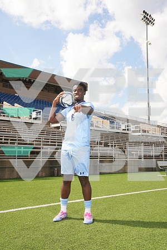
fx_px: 257
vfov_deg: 51.9
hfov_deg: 35.9
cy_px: 125
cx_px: 84
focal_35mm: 37
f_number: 8
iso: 100
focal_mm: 37
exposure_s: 1/200
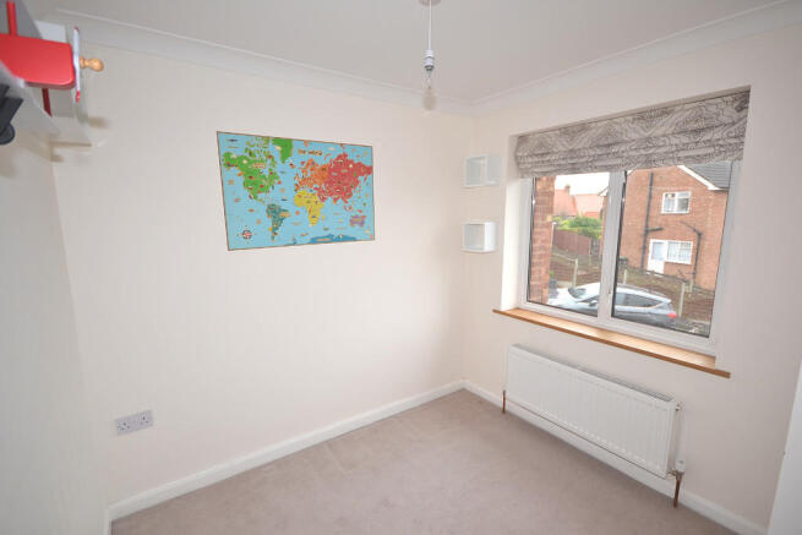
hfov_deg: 95.0
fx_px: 368
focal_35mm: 16
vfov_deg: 72.1
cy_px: 268
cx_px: 401
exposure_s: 1/60
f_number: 4.2
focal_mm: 11
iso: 100
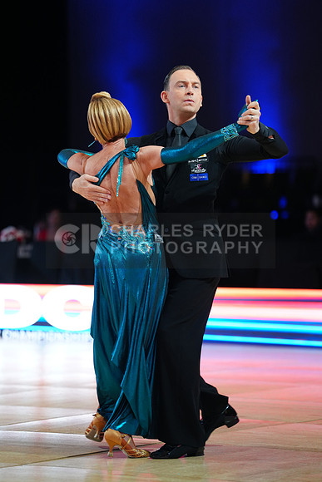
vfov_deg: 13.1
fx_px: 2105
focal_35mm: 157
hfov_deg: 8.7
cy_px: 241
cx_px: 161
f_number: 2.8
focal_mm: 157
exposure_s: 1/400
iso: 1000
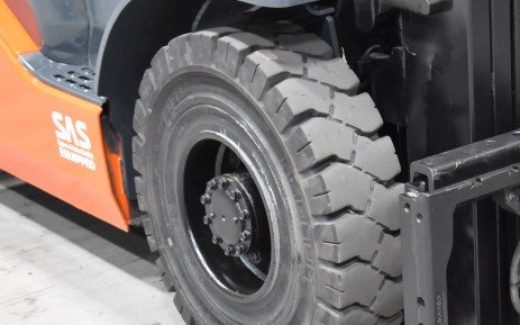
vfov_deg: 12.7
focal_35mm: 103
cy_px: 160
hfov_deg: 19.2
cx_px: 595
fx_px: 1459
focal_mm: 26
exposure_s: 1/20
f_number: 5
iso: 1600
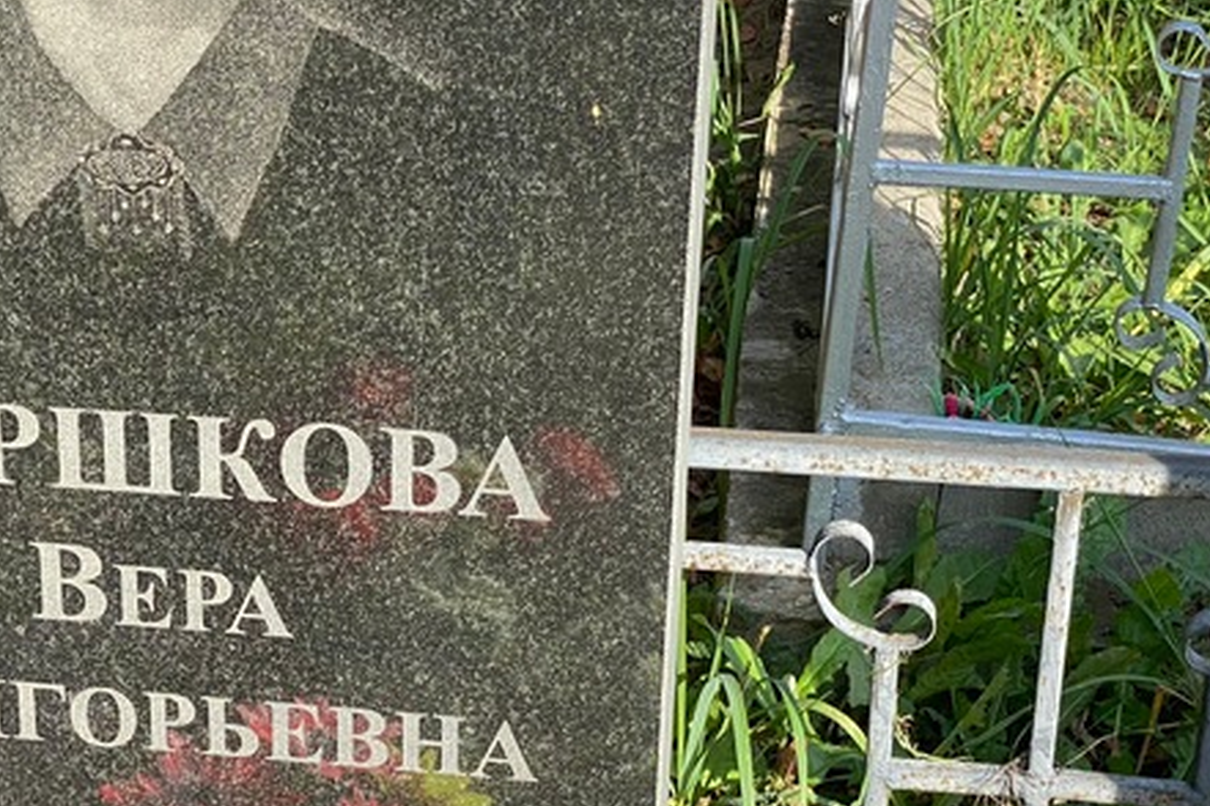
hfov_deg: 20.5
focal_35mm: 98
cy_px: 631
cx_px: 162
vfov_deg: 13.9
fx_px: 3294
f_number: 2
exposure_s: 1/470
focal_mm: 6
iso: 20
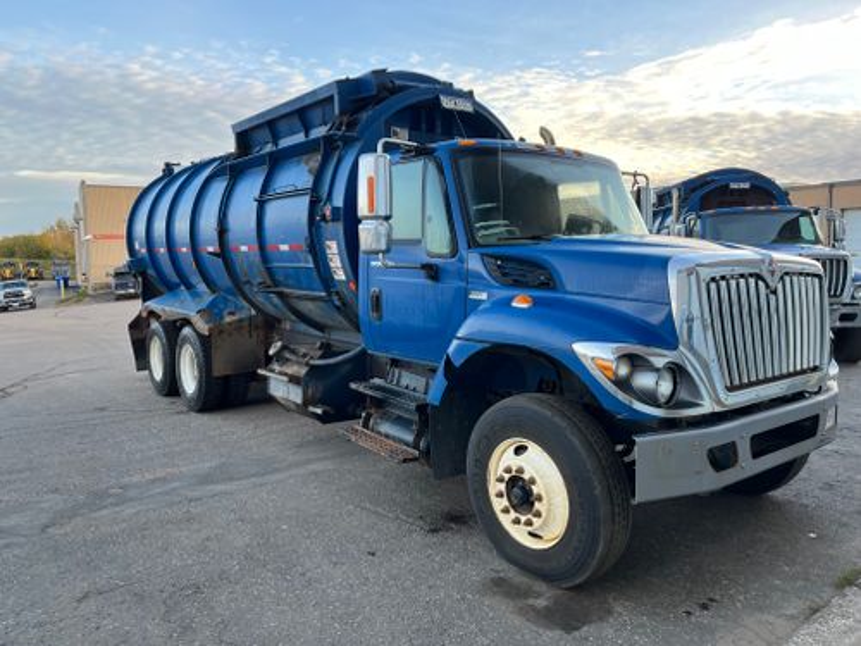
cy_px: 323
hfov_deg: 67.3
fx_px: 647
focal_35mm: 26
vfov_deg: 53.1
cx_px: 430
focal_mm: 5.1
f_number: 1.6
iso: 40
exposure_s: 1/170
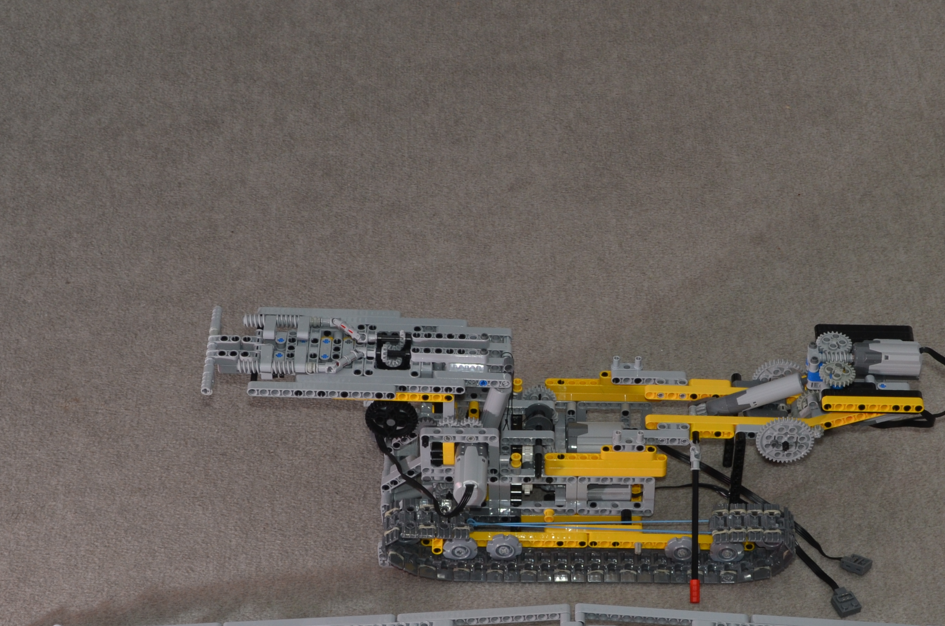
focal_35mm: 95
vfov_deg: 14.3
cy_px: 460
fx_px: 2486
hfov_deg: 21.5
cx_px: 603
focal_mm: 35
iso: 200
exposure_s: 1/60
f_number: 11
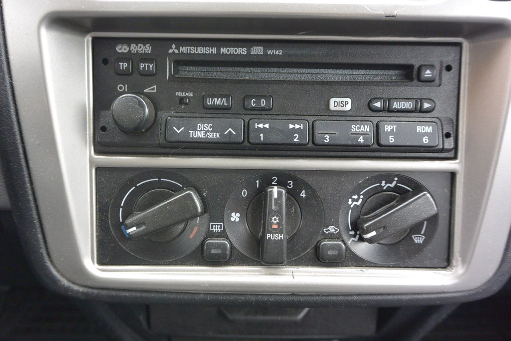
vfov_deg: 47.9
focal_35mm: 27
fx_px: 383
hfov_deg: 67.4
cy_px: 170
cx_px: 256
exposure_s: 1/125
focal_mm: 10
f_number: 3.5
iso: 400
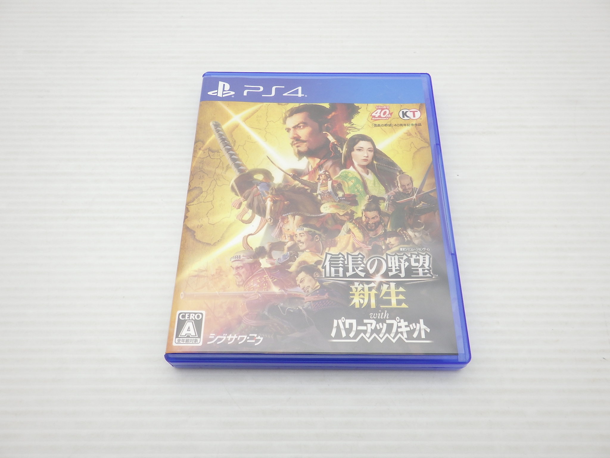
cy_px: 229
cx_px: 305
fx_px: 493
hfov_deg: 63.4
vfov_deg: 49.7
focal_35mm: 28
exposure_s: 1/125
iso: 125
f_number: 3.5
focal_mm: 5
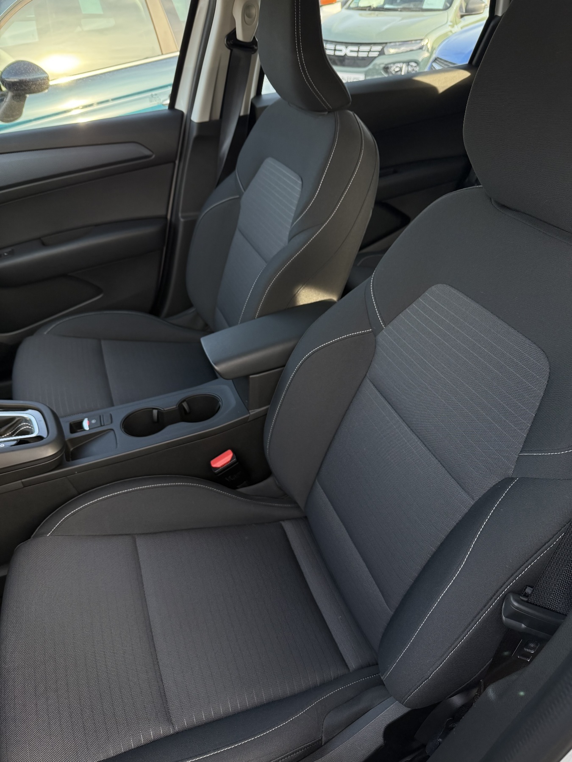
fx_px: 529
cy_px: 381
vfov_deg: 71.6
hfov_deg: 56.8
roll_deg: +0.6
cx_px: 286
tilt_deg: -36.8
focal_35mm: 24
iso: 200
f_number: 1.78
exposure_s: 1/243
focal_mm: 6.76
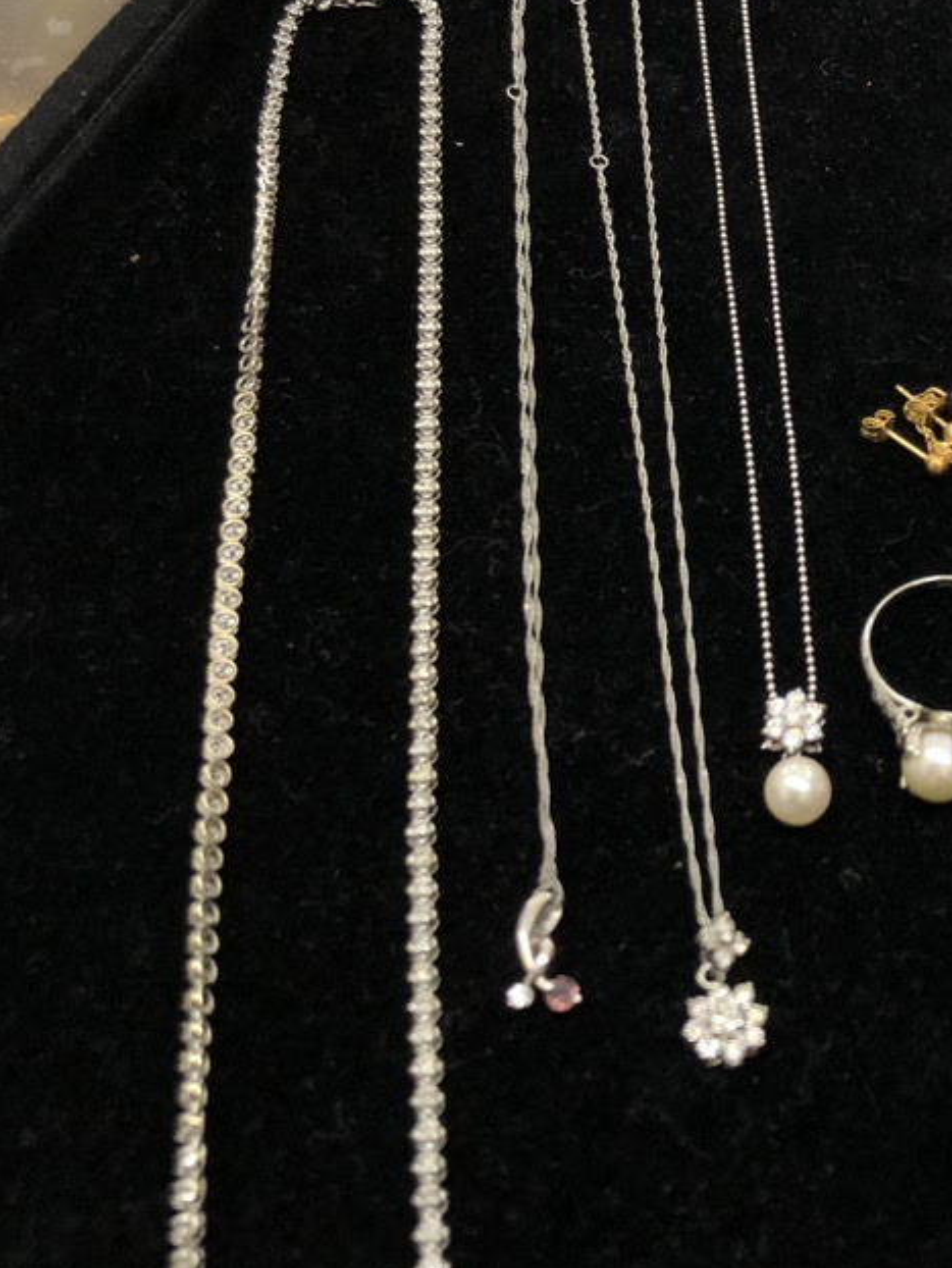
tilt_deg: -50.5
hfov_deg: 26.2
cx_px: 846
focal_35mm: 54
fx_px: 1979
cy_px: 398
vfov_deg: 35.1
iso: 40
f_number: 1.8
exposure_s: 1/33
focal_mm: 3.99
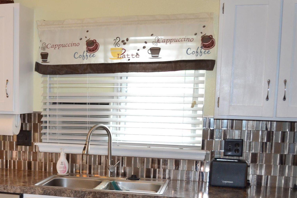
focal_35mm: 55
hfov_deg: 34.3
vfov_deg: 24.1
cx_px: 33
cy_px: 165
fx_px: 454
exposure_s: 1/60
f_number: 3.5
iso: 500
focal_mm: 18
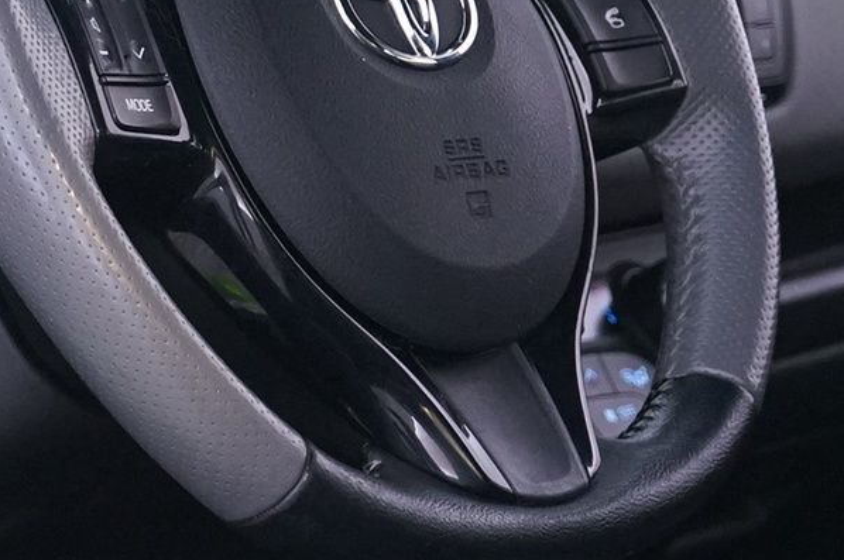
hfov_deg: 8.2
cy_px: 278
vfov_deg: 5.5
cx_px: 181
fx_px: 5877
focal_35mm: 251
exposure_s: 1/13
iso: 3200
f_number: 6.3
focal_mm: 60
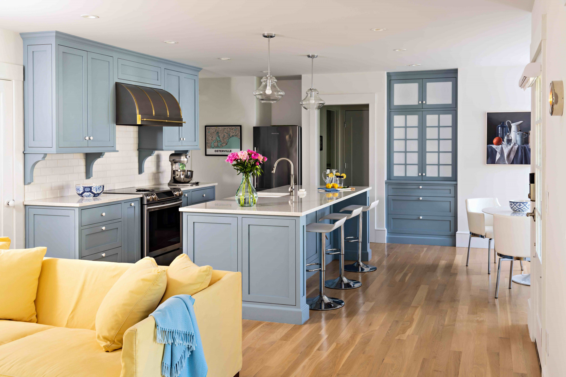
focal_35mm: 35
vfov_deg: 37.8
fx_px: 550
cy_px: 188
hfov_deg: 54.4
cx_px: 283
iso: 100
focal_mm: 35
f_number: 9
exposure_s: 1/3
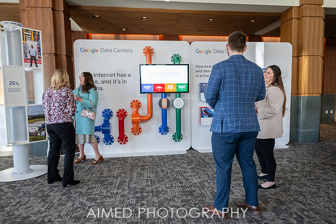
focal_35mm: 26
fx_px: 243
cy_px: 116
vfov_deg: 49.5
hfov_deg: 69.2
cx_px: 180
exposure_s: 1/200
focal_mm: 24
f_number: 2.8
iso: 1250
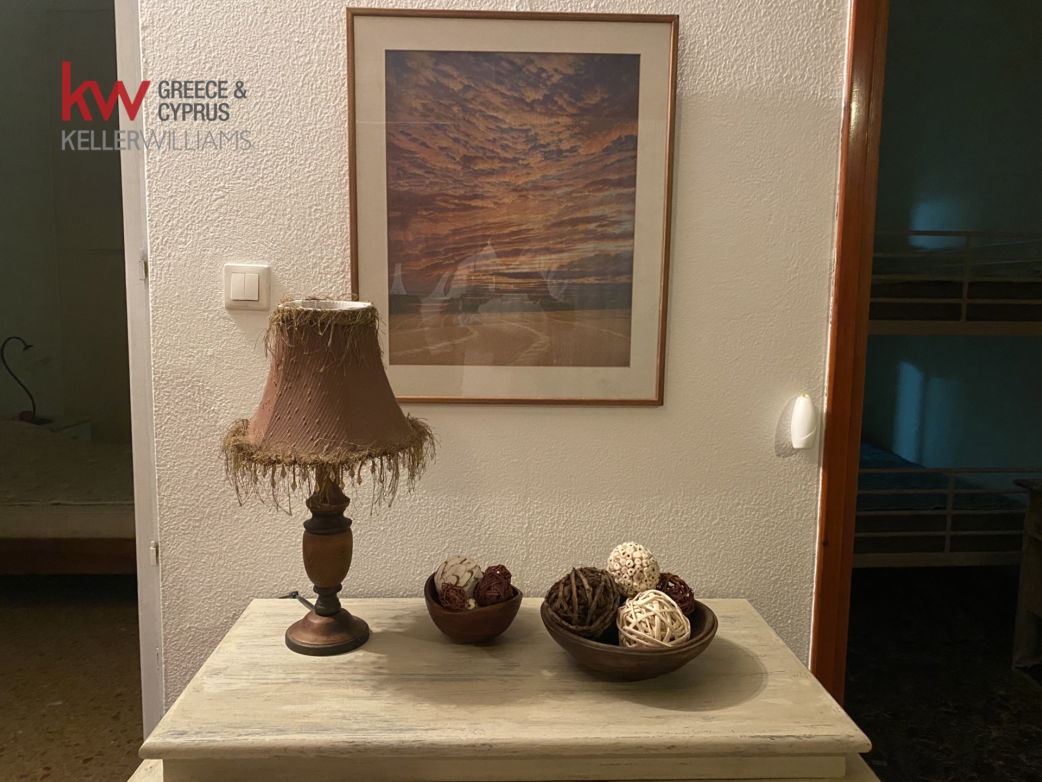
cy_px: 391
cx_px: 521
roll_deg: -1.1
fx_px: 783
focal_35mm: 26
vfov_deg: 53.1
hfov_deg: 67.3
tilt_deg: -7.1
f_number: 1.8
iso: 640
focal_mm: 4.25
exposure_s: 1/25
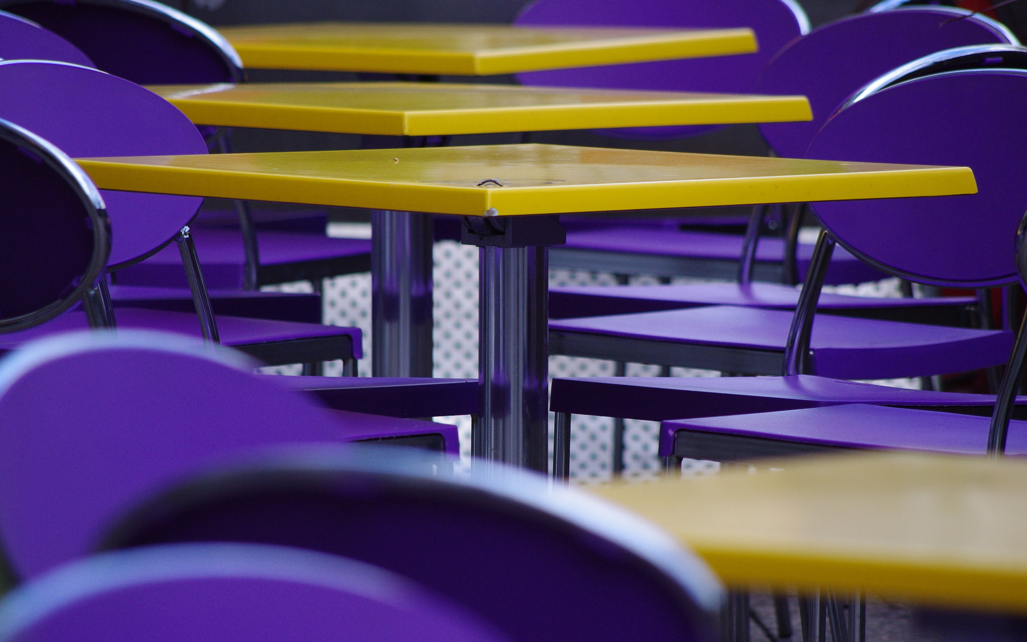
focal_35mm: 398
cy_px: 306
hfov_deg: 5.3
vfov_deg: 3.3
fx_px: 11139
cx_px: 512
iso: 800
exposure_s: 1/400
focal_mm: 260
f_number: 5.6
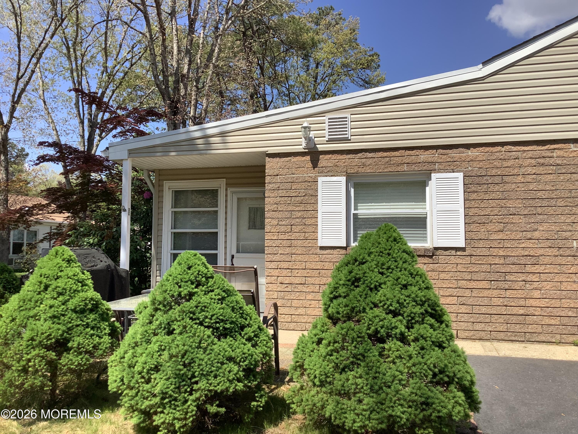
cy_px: 217
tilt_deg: +4.6
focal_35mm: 31
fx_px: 518
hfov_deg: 58.4
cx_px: 289
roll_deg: -2.0
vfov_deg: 45.4
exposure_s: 1/1274
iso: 25
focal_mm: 3.3
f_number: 2.4
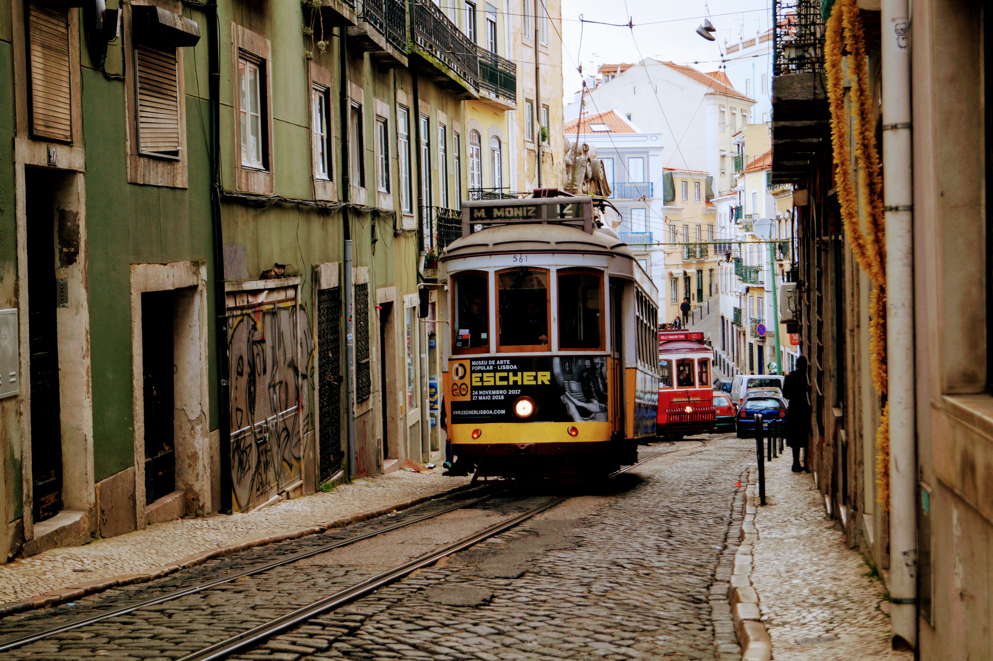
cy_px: 330
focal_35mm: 60
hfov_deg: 33.4
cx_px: 496
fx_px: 1654
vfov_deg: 22.6
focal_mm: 40
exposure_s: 1/160
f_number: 5
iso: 160
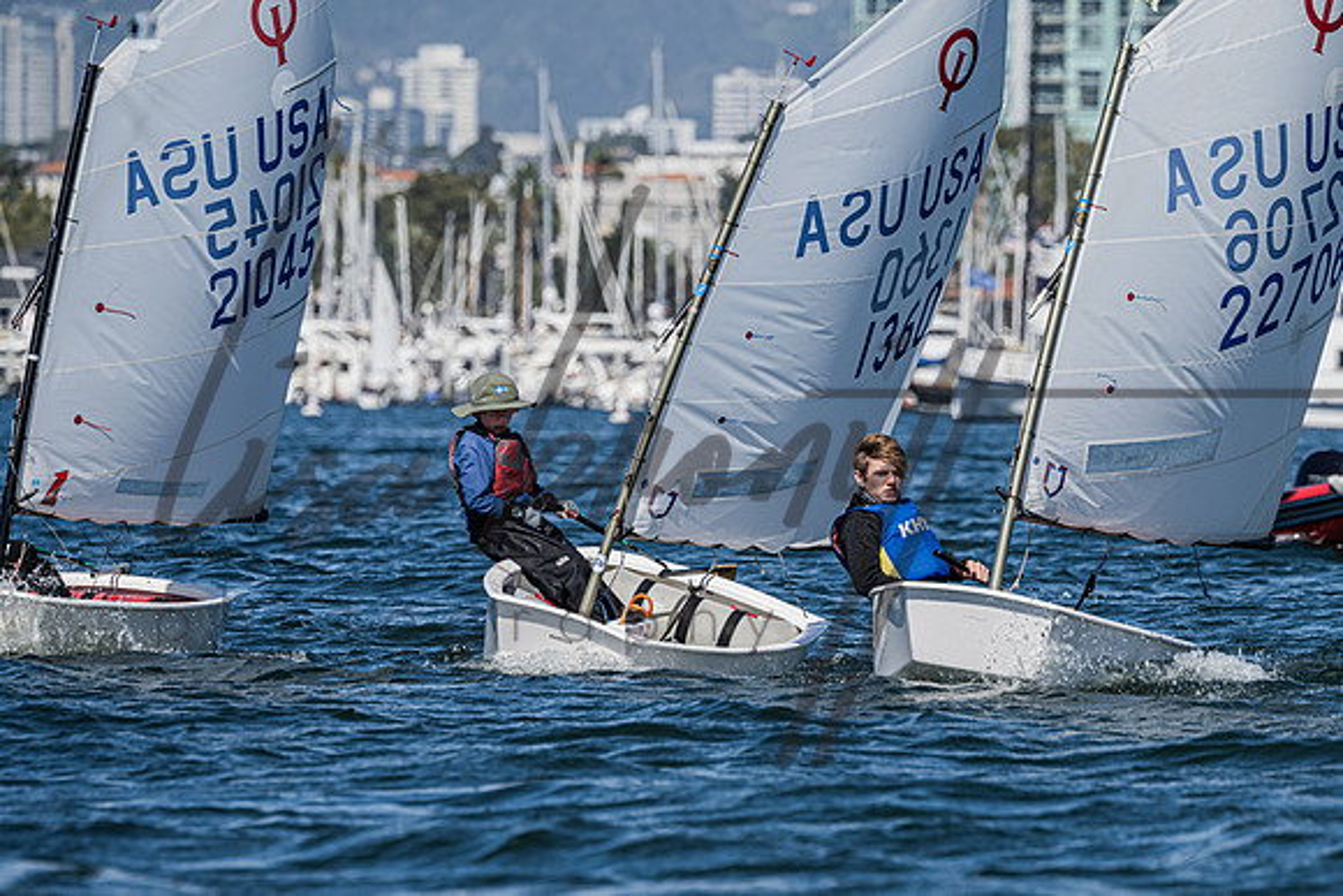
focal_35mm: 528
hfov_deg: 3.9
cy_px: 581
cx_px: 873
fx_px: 19698
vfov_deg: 2.6
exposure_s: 1/1000
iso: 320
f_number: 9
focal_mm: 400
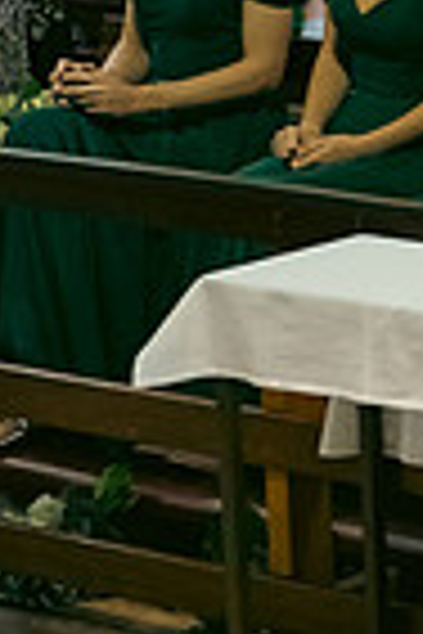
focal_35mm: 198
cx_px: 1084
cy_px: 2
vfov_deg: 10.3
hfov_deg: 6.5
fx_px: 3489
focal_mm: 48
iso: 1000
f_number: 3.5
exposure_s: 1/160
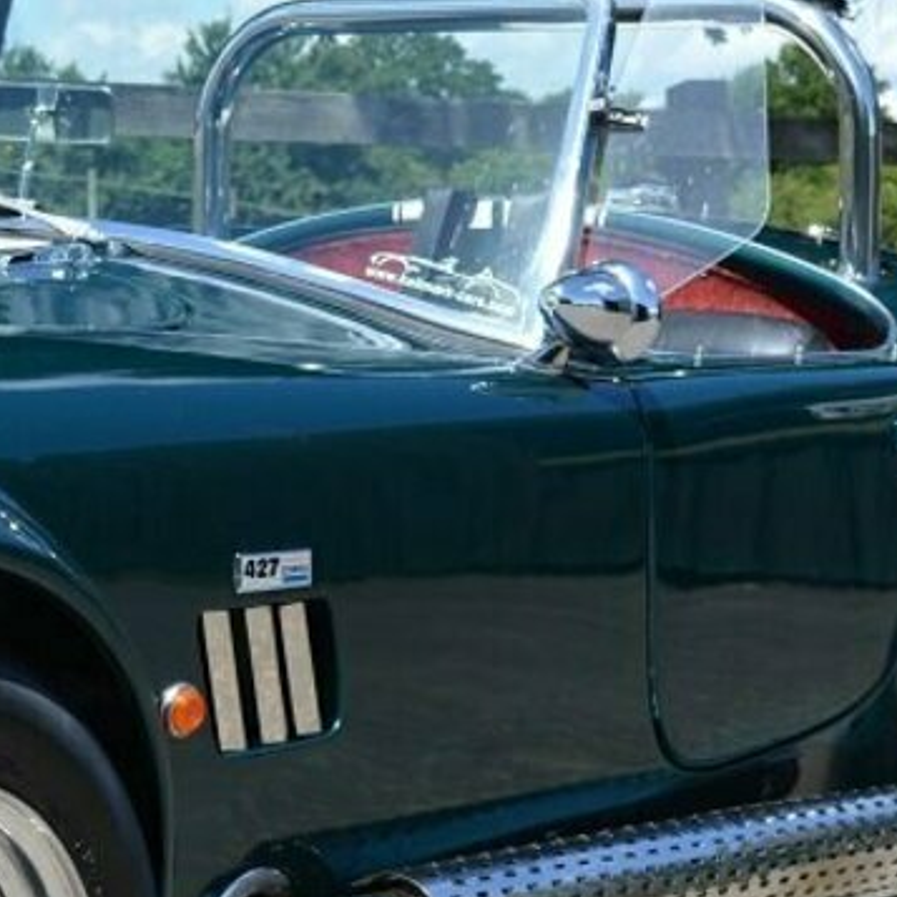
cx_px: -50
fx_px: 3518
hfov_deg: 14.3
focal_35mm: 120
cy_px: 675
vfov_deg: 14.5
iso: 100
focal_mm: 28
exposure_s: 1/200
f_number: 7.1
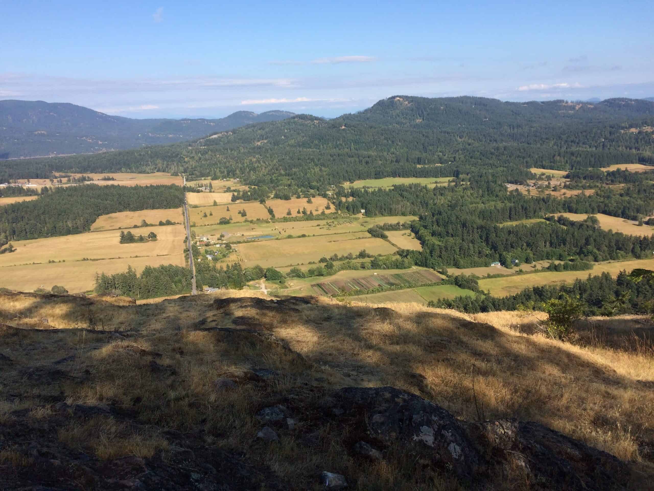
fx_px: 548
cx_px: 327
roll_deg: +1.6
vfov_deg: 48.2
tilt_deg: -14.8
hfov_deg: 61.7
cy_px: 246
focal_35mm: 29
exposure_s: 1/2053
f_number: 2.2
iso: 32
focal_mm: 4.15
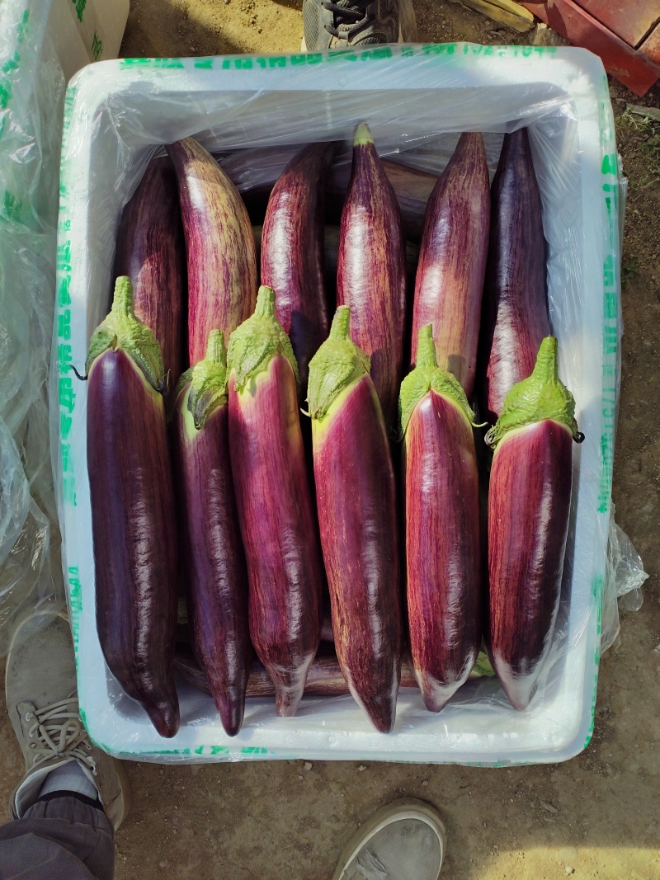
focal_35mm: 27
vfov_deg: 65.3
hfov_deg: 51.3
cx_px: 330
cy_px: 440
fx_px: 687
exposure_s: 1/649
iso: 100
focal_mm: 4.05
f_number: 1.8
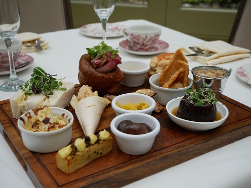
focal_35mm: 50
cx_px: 126
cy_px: 94
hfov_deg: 38.2
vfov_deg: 29.1
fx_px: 363
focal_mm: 25
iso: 200
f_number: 5
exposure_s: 1/320
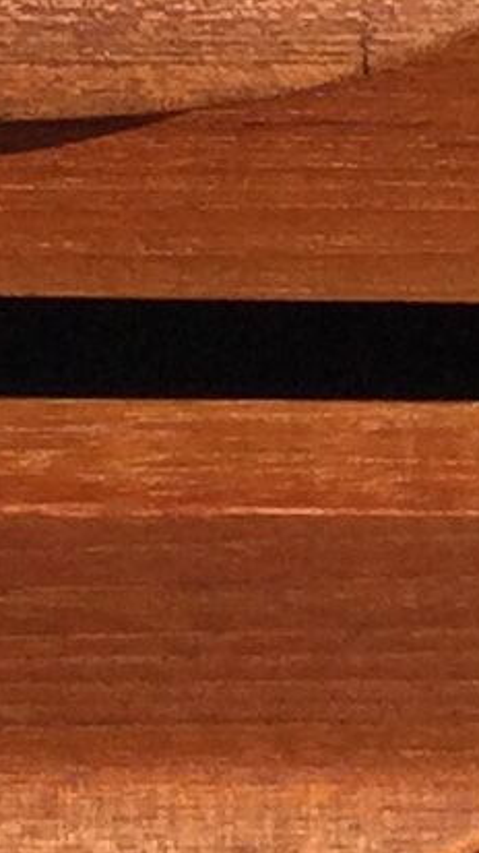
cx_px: 192
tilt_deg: -41.7
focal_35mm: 267
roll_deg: -1.5
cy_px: -52
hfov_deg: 4.5
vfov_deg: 8.0
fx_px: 6035
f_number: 2.4
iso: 25
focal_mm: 3.3
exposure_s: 1/1314
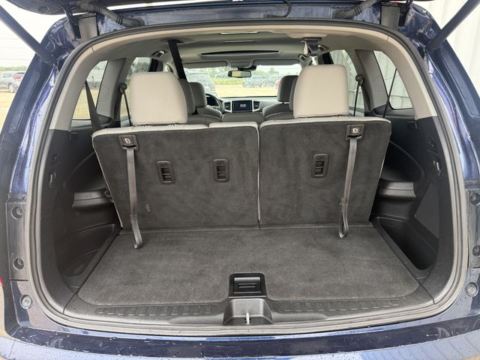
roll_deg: -1.5
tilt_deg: -17.4
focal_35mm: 24
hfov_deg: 71.6
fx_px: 333
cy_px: 180
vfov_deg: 56.8
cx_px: 240
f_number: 1.78
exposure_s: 1/224
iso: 200
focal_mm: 6.76
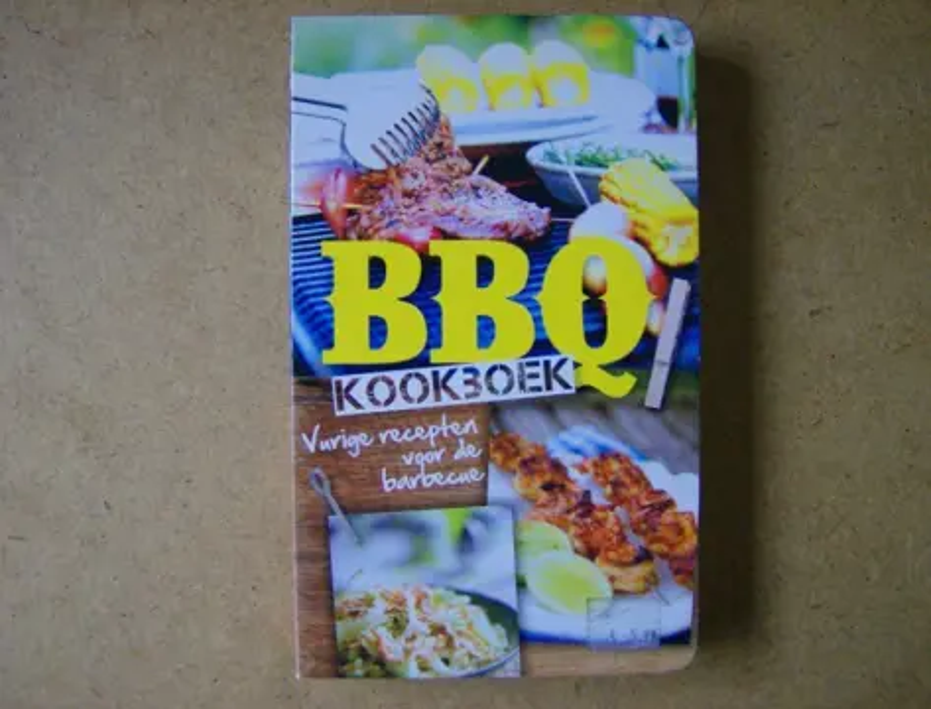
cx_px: 466
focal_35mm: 36
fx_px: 973
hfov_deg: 51.1
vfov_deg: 40.0
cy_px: 354
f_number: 2.8
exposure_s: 1/26
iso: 200
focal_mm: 6
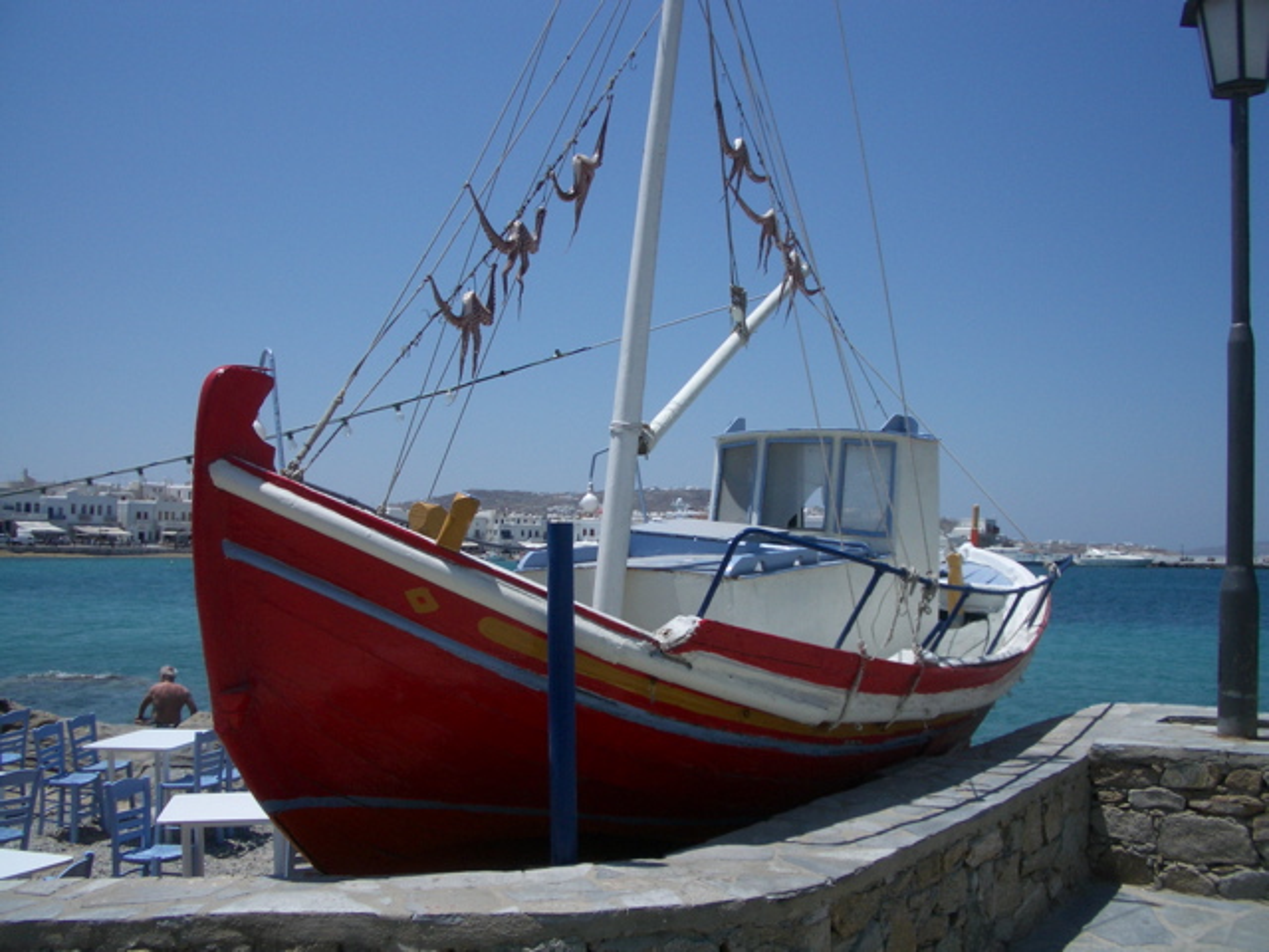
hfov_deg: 52.6
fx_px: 1283
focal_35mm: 35
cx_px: 634
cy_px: 476
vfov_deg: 40.7
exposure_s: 1/1000
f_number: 4.3
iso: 50
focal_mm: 5.8
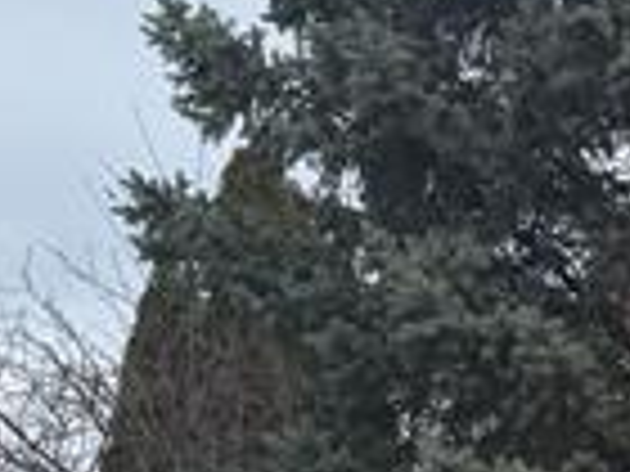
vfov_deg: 8.0
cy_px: 1011
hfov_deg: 9.7
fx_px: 3185
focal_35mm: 175
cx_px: 1611
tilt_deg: +6.8
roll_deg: +1.8
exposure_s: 1/1410
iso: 80
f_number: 1.78
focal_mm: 6.76
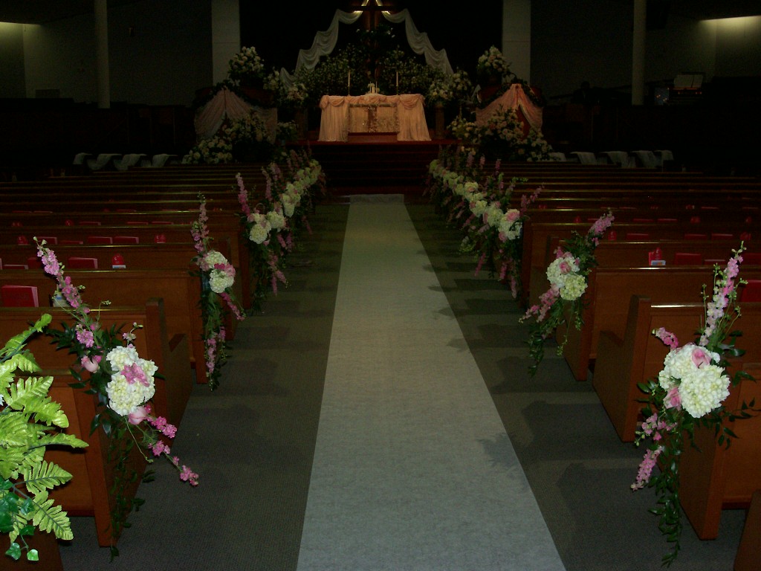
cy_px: 286
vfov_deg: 34.3
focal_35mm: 42
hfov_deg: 44.8
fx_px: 923
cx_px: 380
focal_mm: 7
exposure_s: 1/120
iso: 140
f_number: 2.9
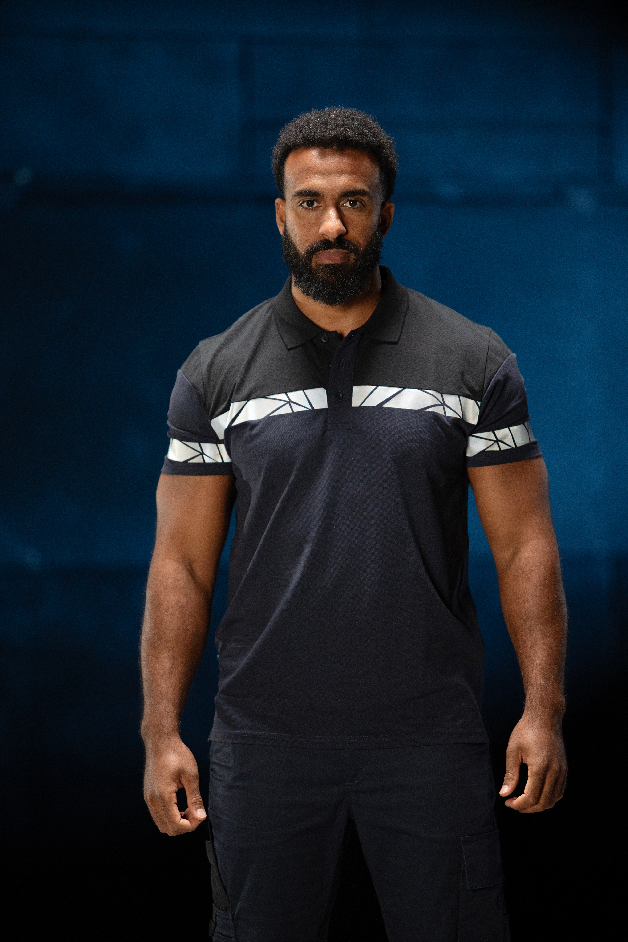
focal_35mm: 200
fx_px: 5232
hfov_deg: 6.9
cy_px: 471
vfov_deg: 10.3
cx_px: 314
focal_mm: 200
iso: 800
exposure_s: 1/100
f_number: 2.8
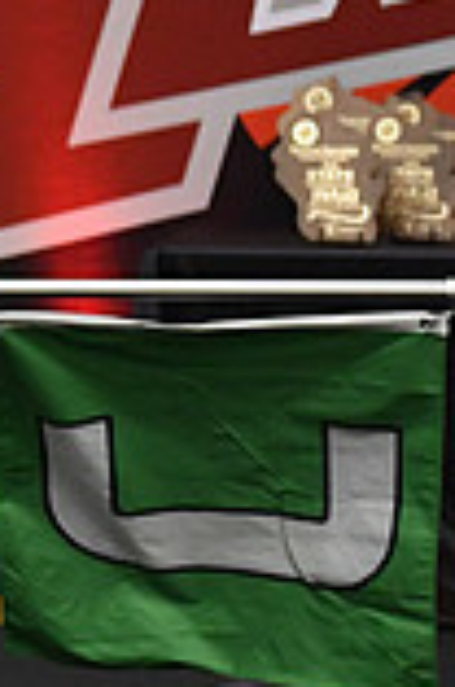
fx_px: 12910
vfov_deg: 3.0
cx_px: -722
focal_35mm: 678
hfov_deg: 2.0
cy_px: 422
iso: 4000
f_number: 2.8
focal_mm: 122
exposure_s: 1/800
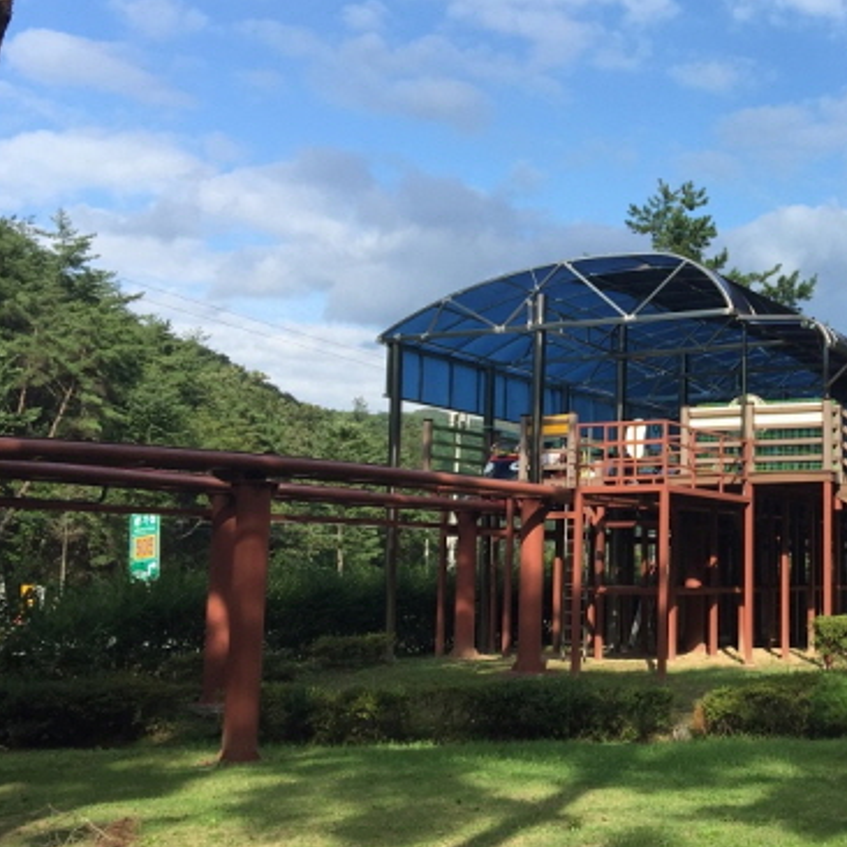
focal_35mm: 49
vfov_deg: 34.7
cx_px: 766
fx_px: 1356
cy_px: 397
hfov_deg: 32.9
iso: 32
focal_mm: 4.15
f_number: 2.2
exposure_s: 1/879
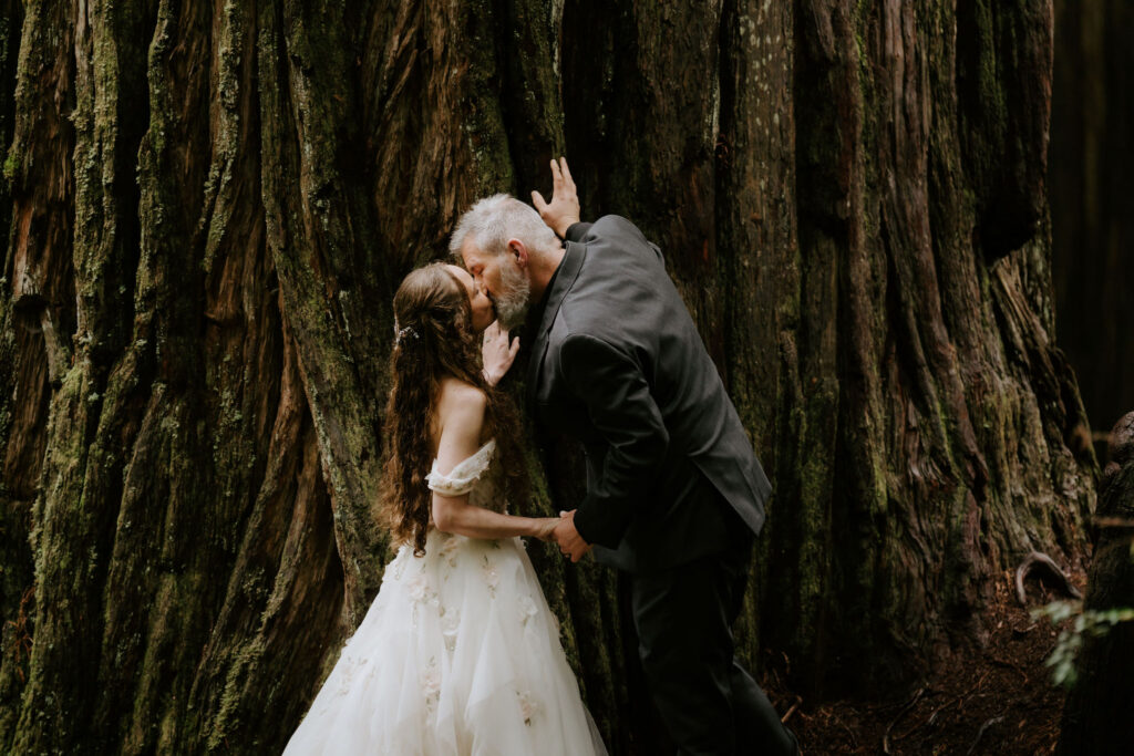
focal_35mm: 151
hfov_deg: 13.6
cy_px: 378
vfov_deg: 9.1
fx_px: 4757
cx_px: 567
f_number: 2.8
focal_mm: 151
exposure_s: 1/250
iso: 1250
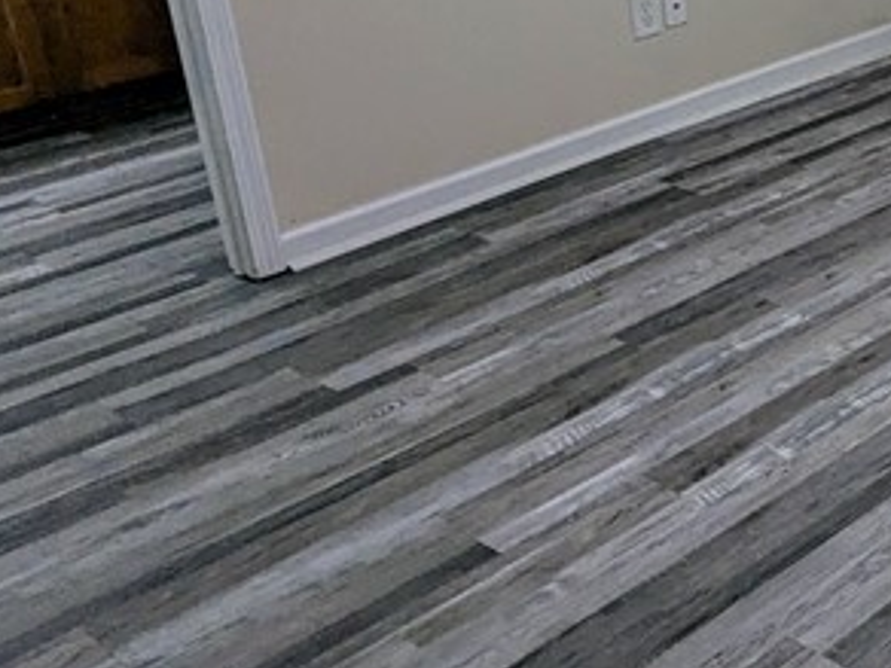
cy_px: 20
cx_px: 1248
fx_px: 1441
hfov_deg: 27.0
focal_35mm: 56
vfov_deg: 25.0
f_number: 2.2
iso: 71
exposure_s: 1/120
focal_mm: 2.35
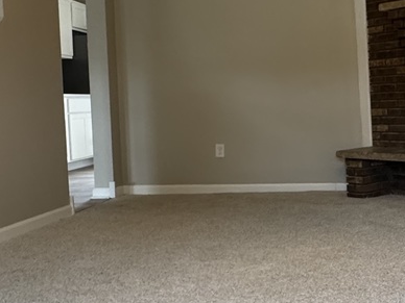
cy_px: 144
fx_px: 608
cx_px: 418
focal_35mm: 52
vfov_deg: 28.0
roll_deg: +1.3
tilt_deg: -4.0
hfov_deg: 33.3
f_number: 2.2
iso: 320
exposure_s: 1/120
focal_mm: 2.22
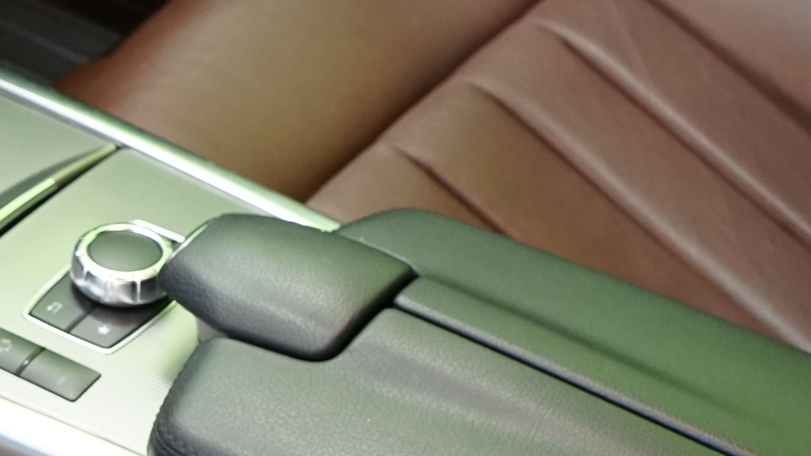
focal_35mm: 123
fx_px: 2645
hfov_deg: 16.1
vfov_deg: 9.9
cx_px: -366
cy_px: 287
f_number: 5
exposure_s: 1/20
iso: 1600
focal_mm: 31
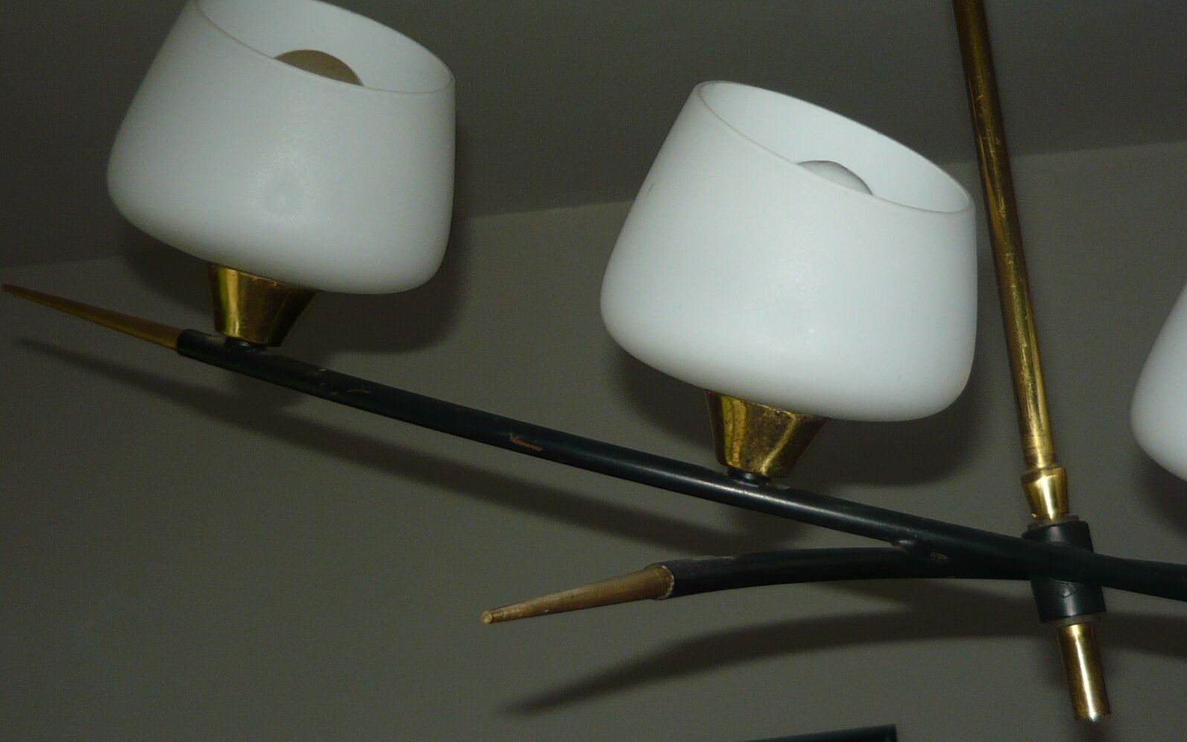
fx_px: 2103
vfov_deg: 20.0
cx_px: 596
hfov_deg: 31.5
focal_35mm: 65
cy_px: 312
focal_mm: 6.3
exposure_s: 1/30
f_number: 2.9
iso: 100
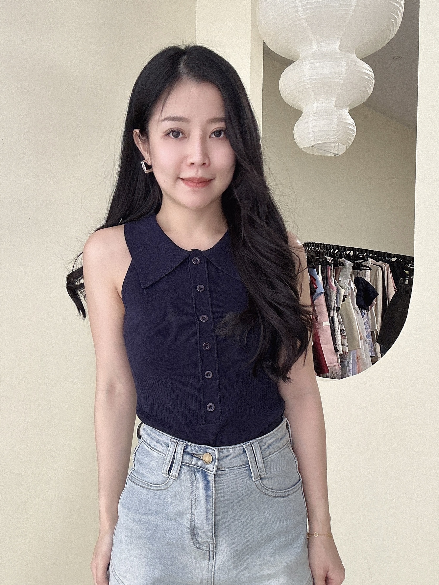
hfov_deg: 45.4
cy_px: 391
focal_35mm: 31
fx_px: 524
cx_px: 204
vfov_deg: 57.1
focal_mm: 2.69
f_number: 1.9
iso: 160
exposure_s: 1/60
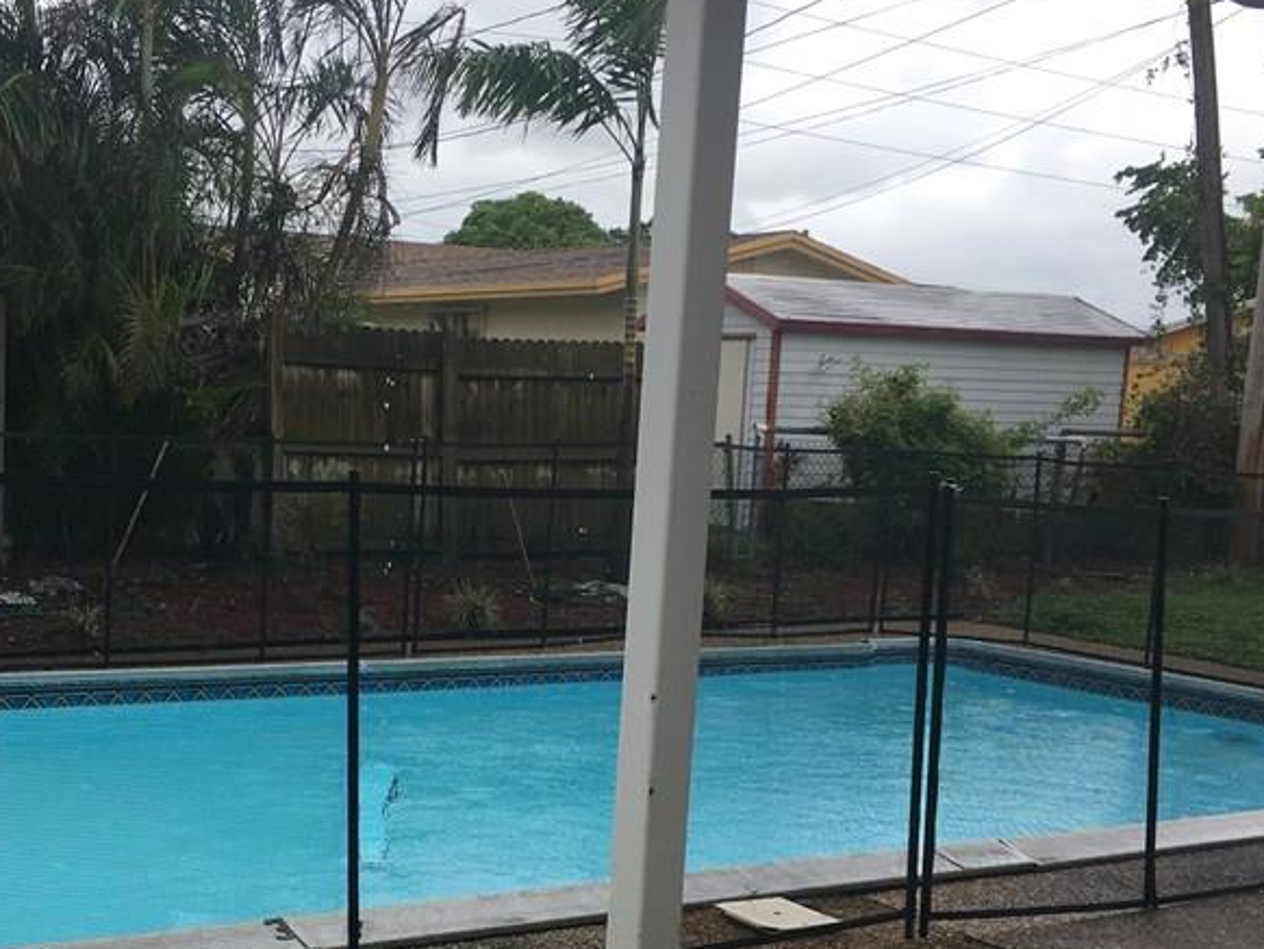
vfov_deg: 28.2
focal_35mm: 51
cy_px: 699
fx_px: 1863
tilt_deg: -8.2
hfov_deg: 36.8
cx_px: 356
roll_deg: -2.4
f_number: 2.2
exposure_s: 1/699
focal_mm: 4.15
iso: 25
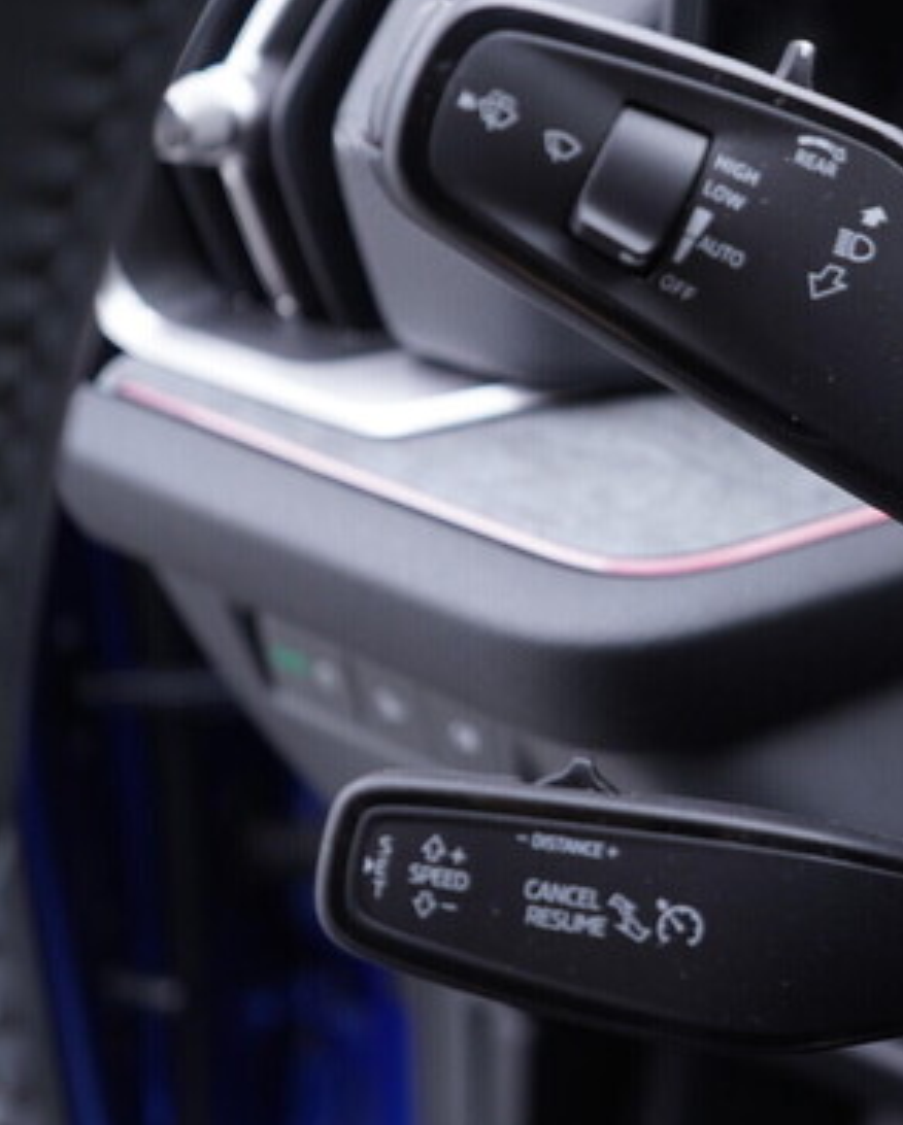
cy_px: 561
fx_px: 1701
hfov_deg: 29.0
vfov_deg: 36.6
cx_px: 739
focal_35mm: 51
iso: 250
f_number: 2.8
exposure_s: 1/40
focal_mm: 24
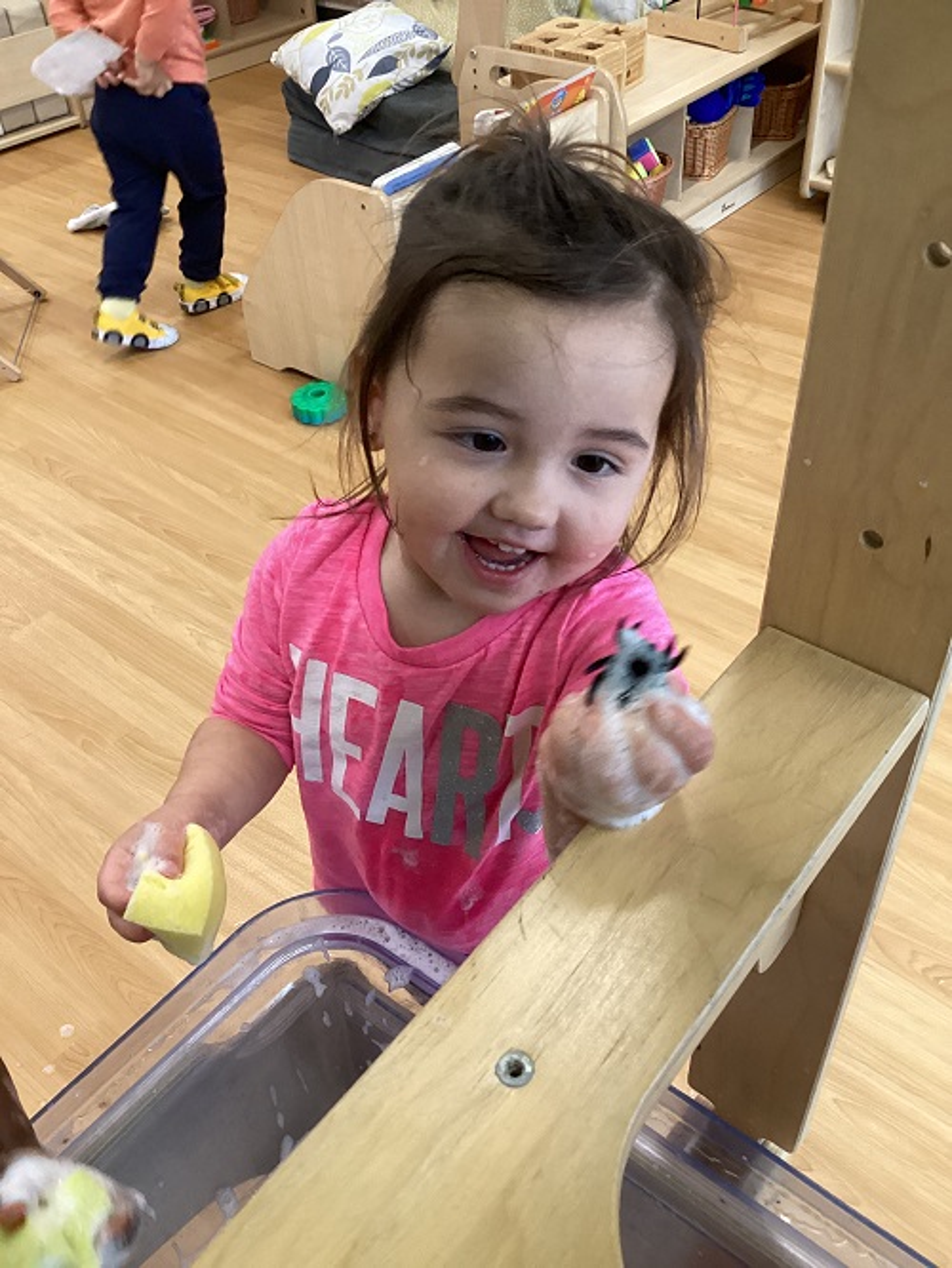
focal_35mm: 31
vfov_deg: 58.3
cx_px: 476
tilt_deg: -42.0
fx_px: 1136
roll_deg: +3.5
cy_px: 634
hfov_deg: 45.5
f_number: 2.4
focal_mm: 3.3
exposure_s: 1/50
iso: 200
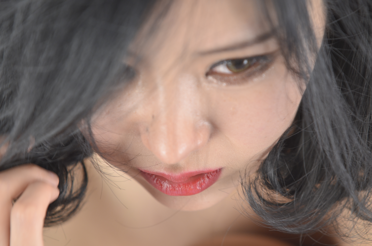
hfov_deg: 8.6
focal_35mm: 240
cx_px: 186
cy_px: 123
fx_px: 2475
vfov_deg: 5.7
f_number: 4
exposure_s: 1/160
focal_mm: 160
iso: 400
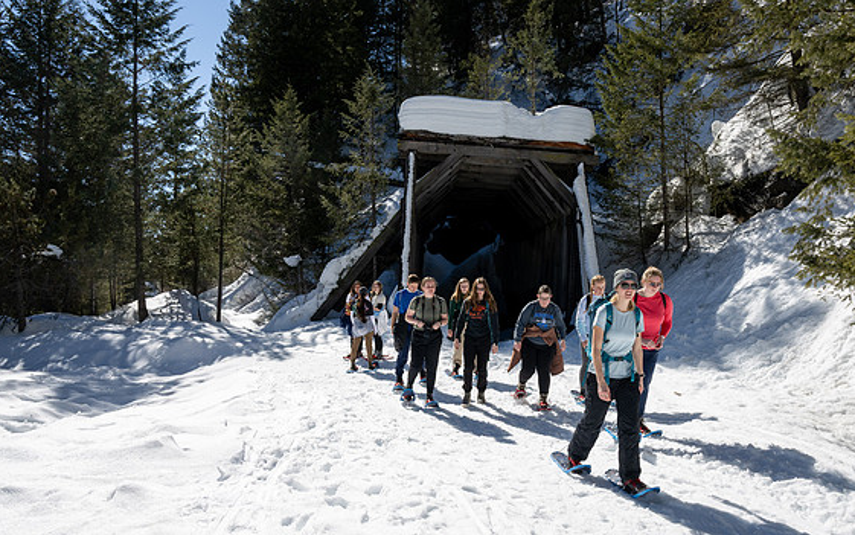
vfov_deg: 46.1
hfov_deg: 68.2
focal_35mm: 27
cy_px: 269
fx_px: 629
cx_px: 465
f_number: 9
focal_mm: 24
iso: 200
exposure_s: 1/500
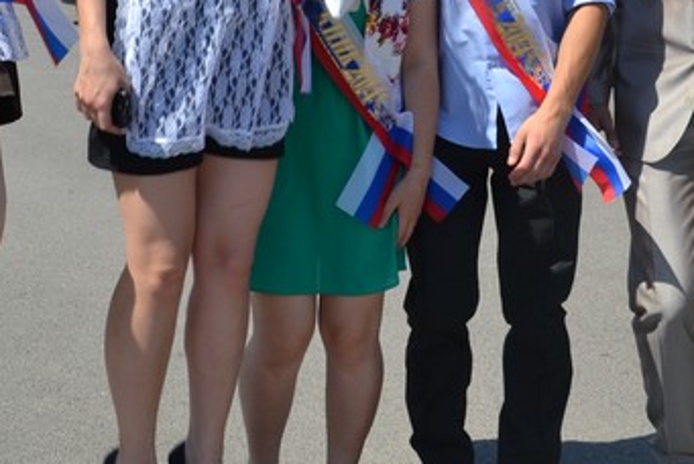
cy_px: -98
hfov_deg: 23.4
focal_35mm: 87
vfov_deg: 15.2
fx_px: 1679
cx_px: 358
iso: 100
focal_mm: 22
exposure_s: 1/250
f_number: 8
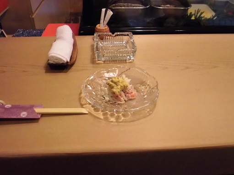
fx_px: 223
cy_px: 88
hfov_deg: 55.4
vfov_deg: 42.9
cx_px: 117
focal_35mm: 33
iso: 800
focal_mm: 6
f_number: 3.6
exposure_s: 1/40
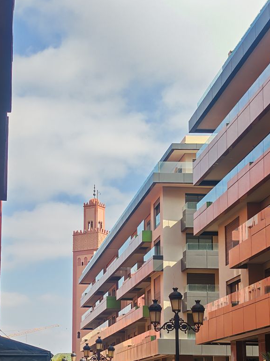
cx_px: 86
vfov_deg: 25.8
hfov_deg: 19.6
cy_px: 257
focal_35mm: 75
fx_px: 780
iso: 50
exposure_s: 1/1800
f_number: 2
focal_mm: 6.83
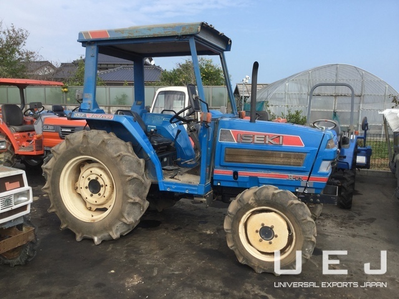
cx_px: 200
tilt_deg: -9.0
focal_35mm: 31
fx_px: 357
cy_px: 150
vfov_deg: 45.4
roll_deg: -1.5
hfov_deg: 58.4
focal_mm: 3.3
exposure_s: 1/831
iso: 25
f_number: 2.4
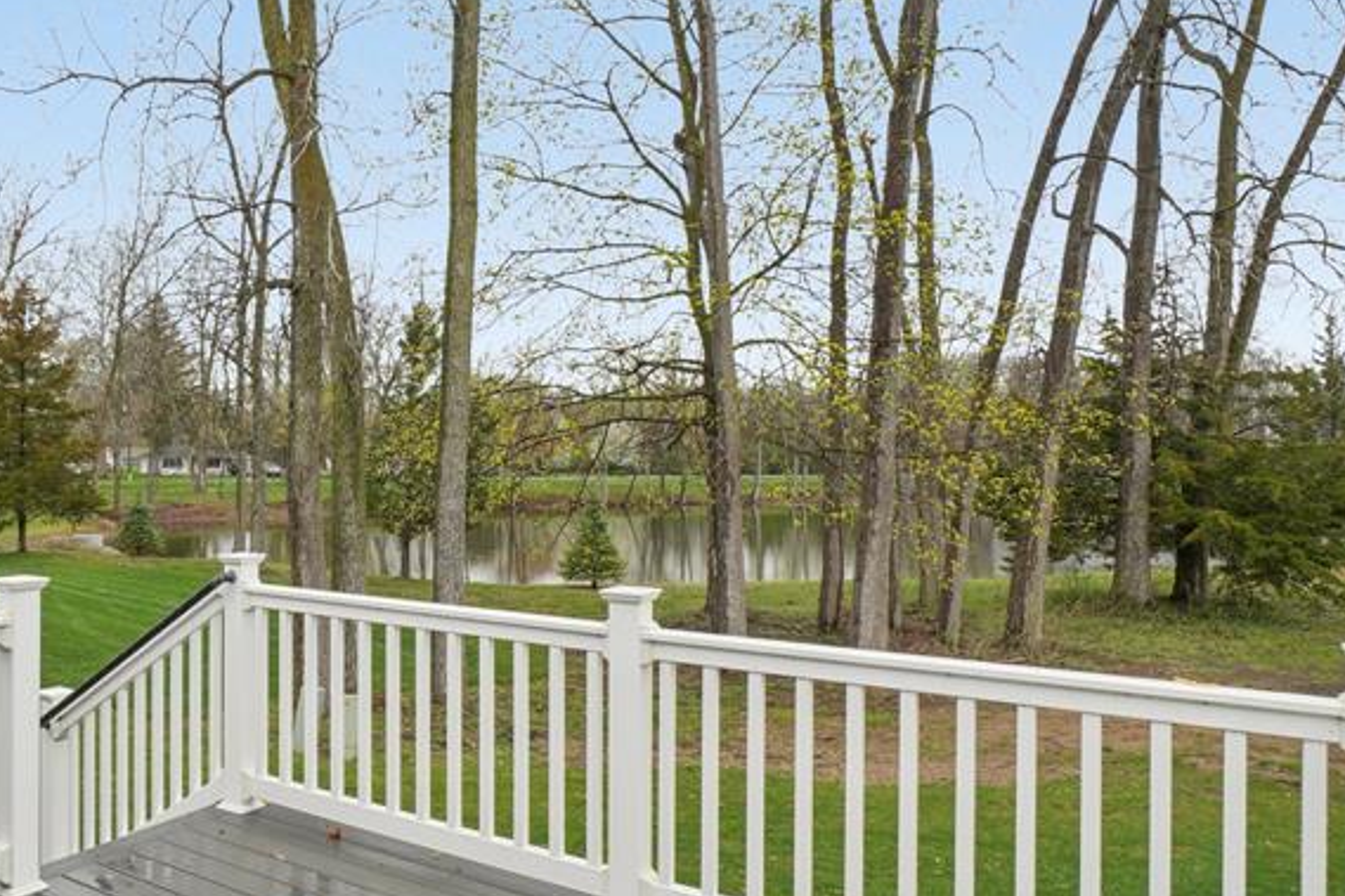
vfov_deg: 47.9
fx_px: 1008
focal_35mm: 27
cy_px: 478
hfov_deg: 64.1
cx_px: 364
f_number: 8
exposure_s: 1/200
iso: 100
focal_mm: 10
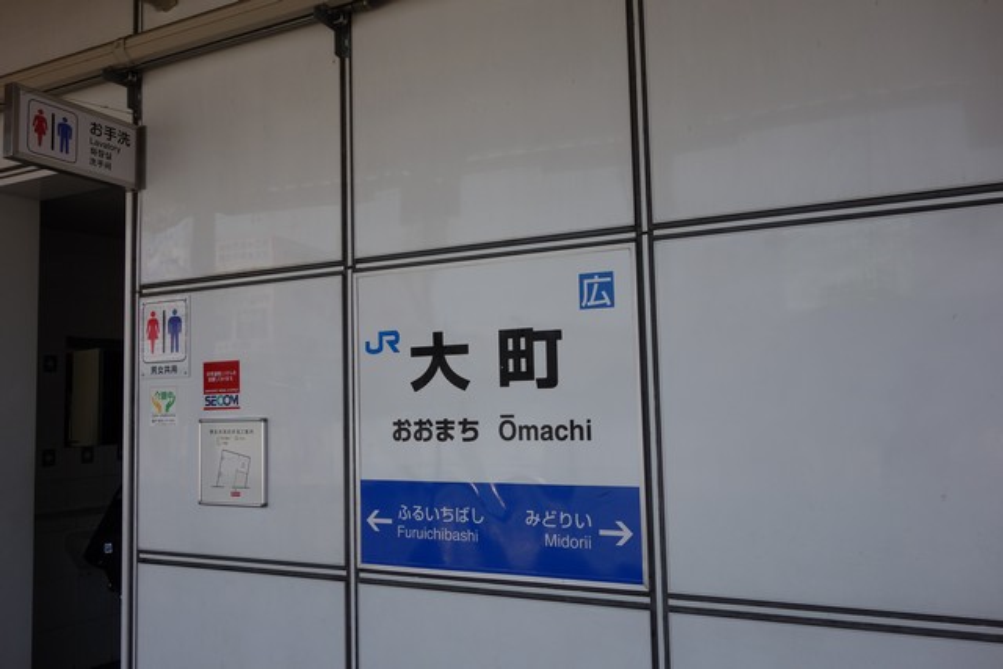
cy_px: 334
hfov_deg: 65.5
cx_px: 502
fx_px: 780
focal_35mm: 28
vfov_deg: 46.4
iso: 160
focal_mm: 10.4
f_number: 5.6
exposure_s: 1/250
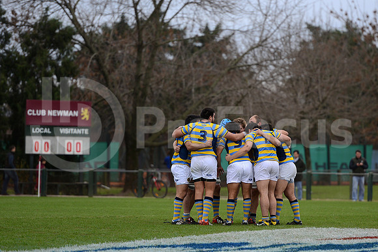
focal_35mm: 195
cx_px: 189
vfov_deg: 7.0
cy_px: 126
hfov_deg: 10.5
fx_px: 2048
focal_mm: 195
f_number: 2.8
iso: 320
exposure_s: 1/500
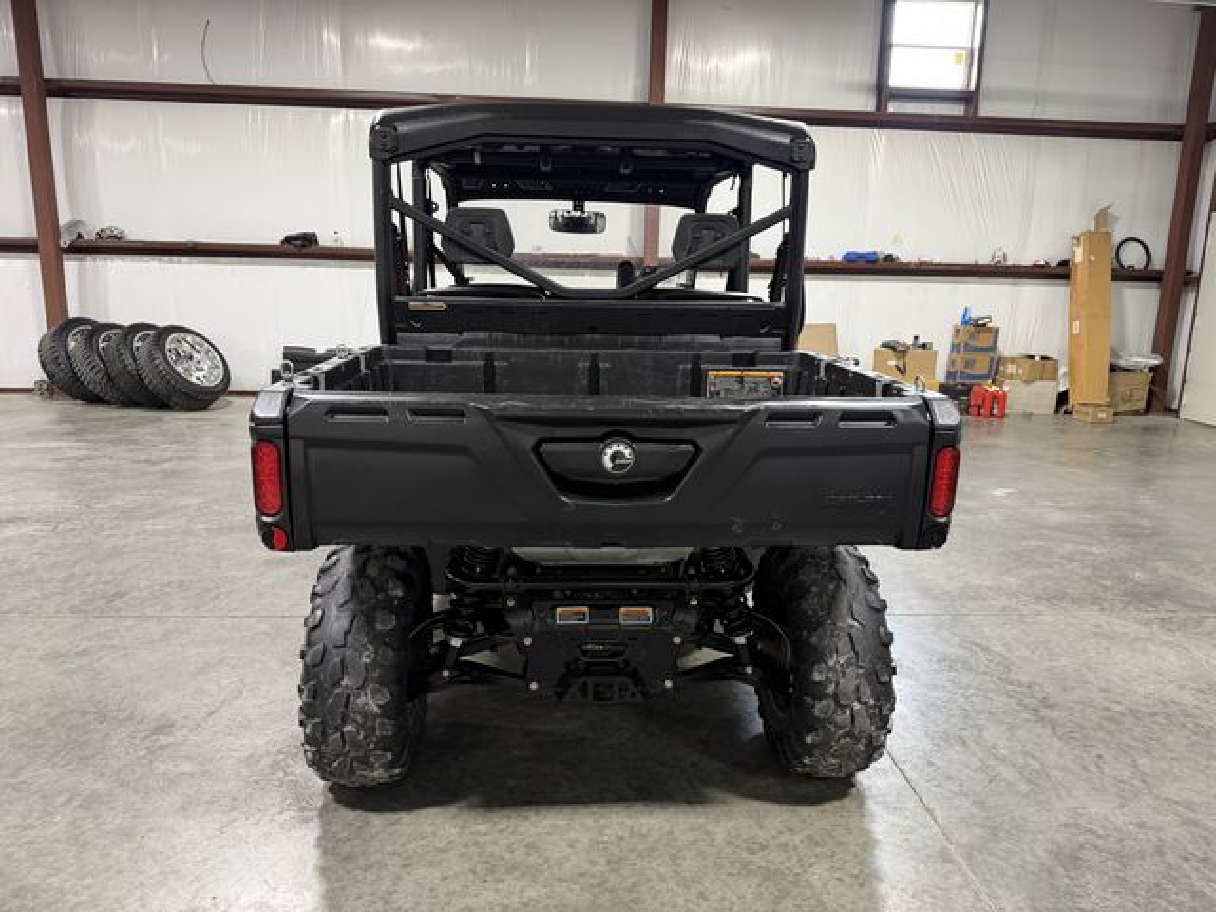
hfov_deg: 71.6
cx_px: 608
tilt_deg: -11.2
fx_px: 843
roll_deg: +1.2
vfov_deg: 56.8
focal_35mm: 24
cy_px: 456
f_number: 1.78
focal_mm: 6.76
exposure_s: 1/60
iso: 320
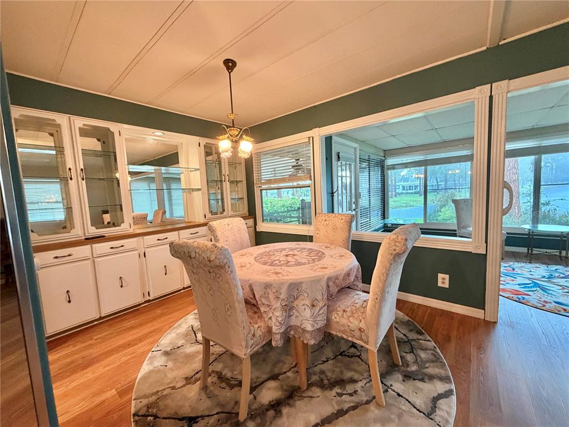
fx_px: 230
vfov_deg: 85.7
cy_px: 214
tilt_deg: -5.7
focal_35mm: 14
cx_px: 284
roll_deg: +3.1
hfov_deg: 102.1
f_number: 2.2
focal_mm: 2.22
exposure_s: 1/60
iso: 400
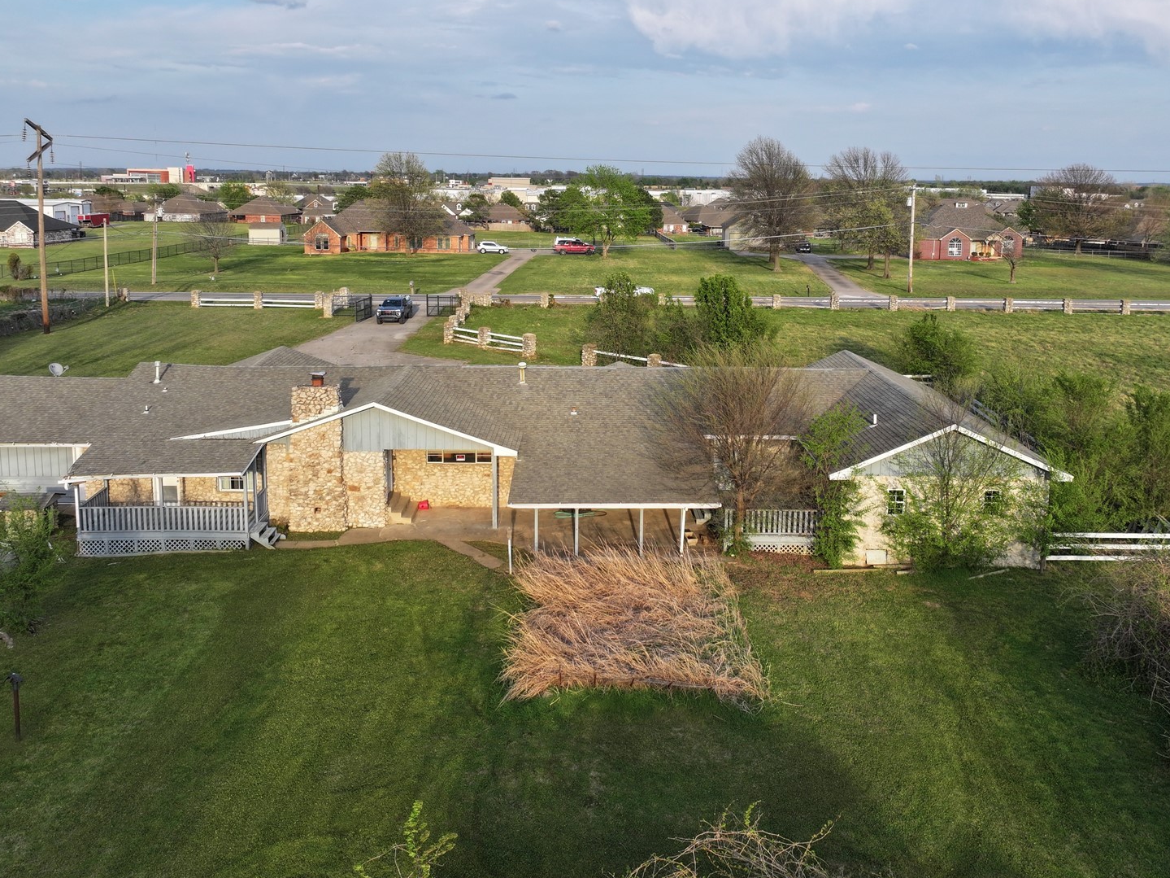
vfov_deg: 43.9
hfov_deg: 56.8
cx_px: 605
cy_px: 342
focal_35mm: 32
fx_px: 1081
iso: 100
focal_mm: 12.29
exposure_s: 1/640
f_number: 2.8
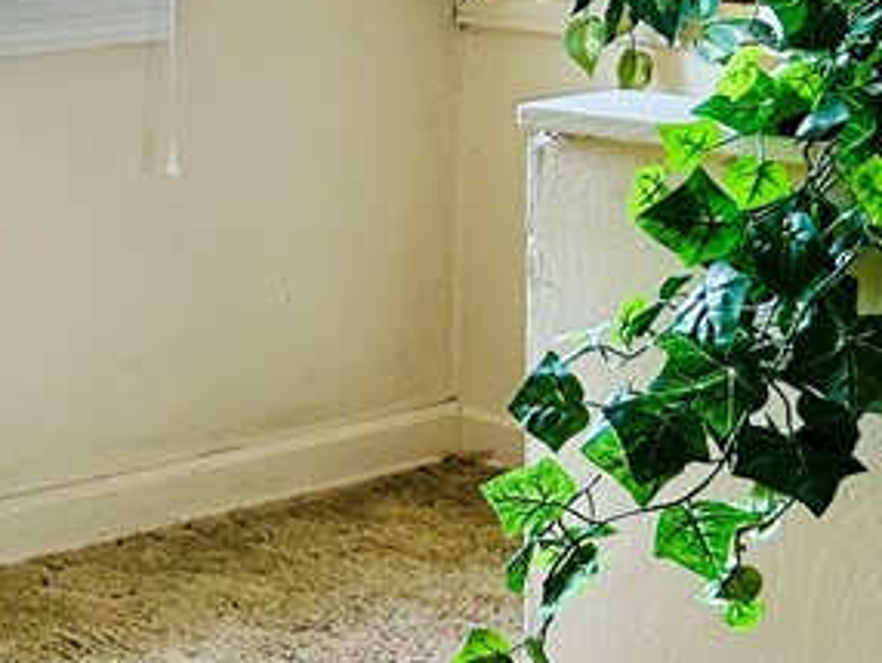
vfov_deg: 15.7
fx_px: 2372
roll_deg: +2.0
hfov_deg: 18.6
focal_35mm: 93
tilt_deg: -5.9
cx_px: -450
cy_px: 56
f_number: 1.5
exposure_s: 1/120
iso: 80
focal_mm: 5.7
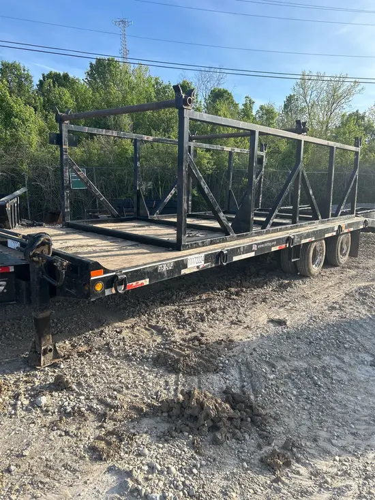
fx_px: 375
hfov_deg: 53.1
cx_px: 188
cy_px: 250
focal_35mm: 26
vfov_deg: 67.3
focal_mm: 5.7
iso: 50
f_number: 1.5
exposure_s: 1/1196
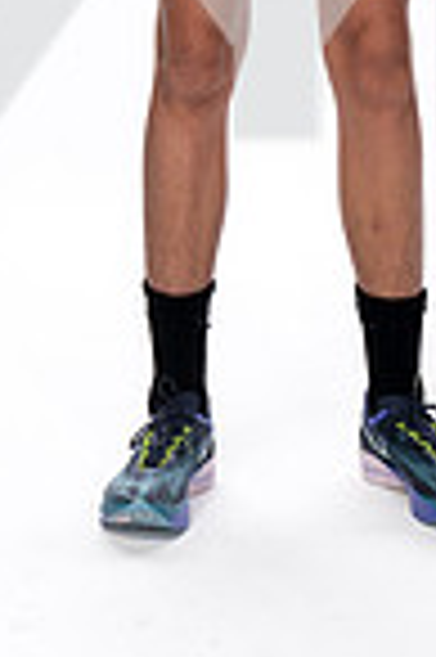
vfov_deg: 11.6
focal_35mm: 170
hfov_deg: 8.0
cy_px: -310
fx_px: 3095
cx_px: 396
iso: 640
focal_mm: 55
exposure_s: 1/250
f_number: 8
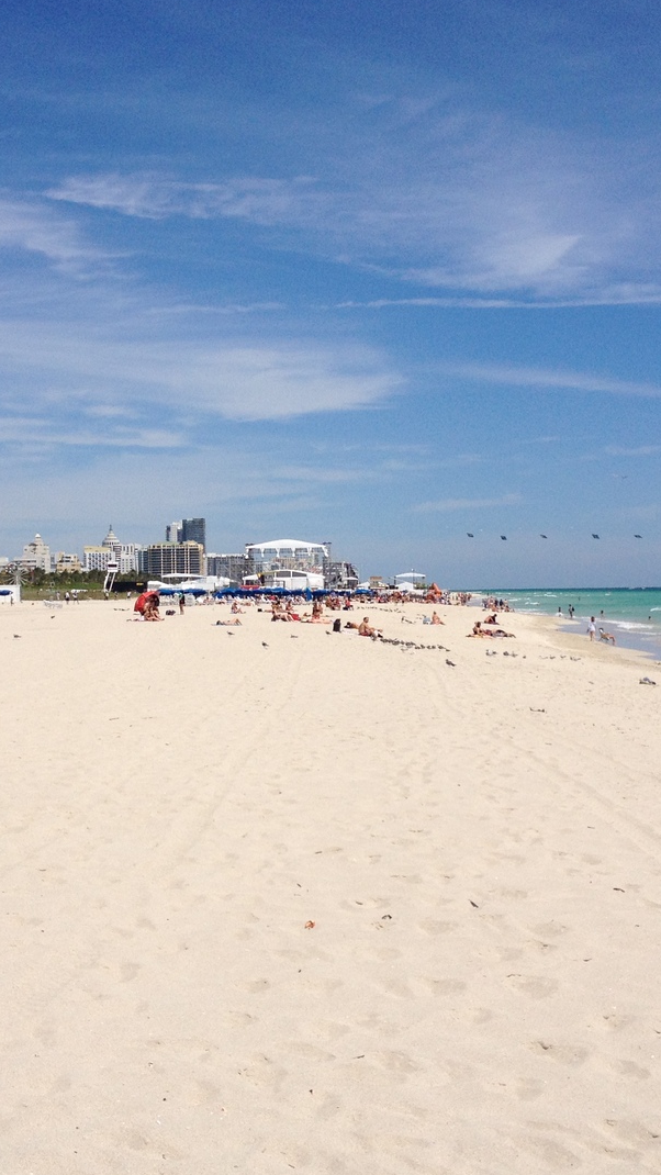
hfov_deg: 21.1
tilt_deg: -0.3
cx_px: 298
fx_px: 1776
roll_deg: +1.1
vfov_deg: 36.6
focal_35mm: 57
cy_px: 539
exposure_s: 1/4608
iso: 50
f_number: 2.4
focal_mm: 4.28
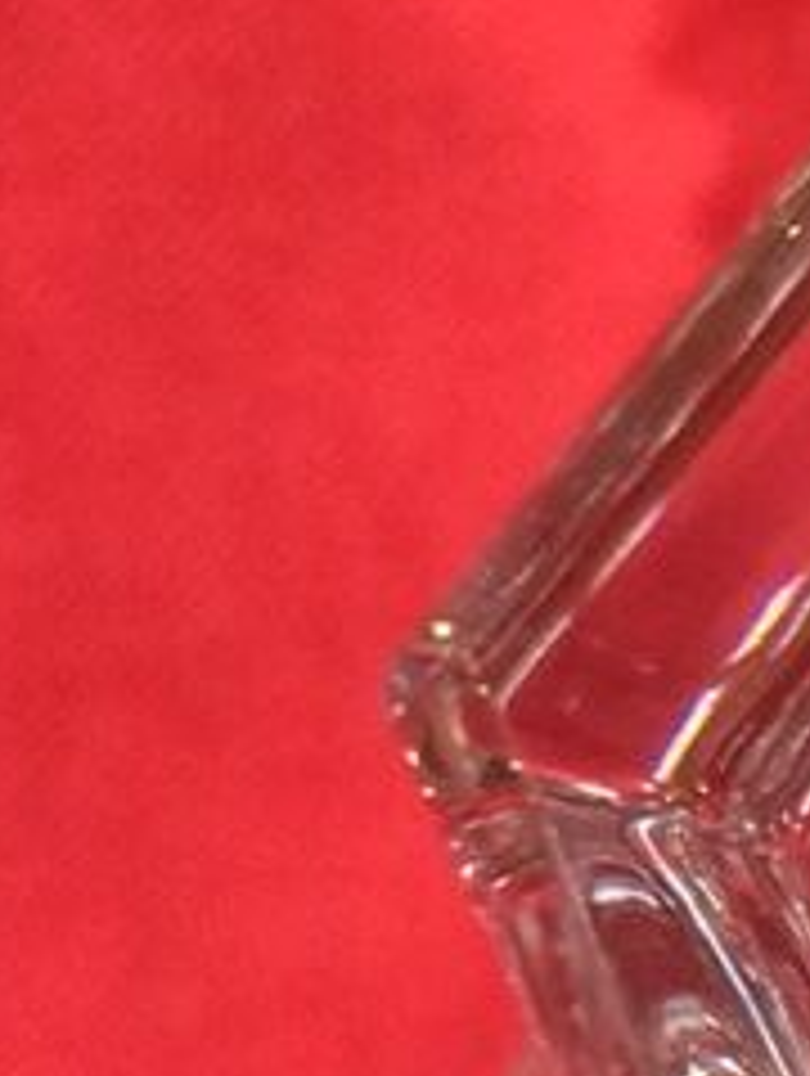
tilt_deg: -77.9
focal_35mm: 155
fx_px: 4823
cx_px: 2034
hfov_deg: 8.6
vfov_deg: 12.1
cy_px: 1616
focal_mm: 4.15
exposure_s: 1/33
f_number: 2.2
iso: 160
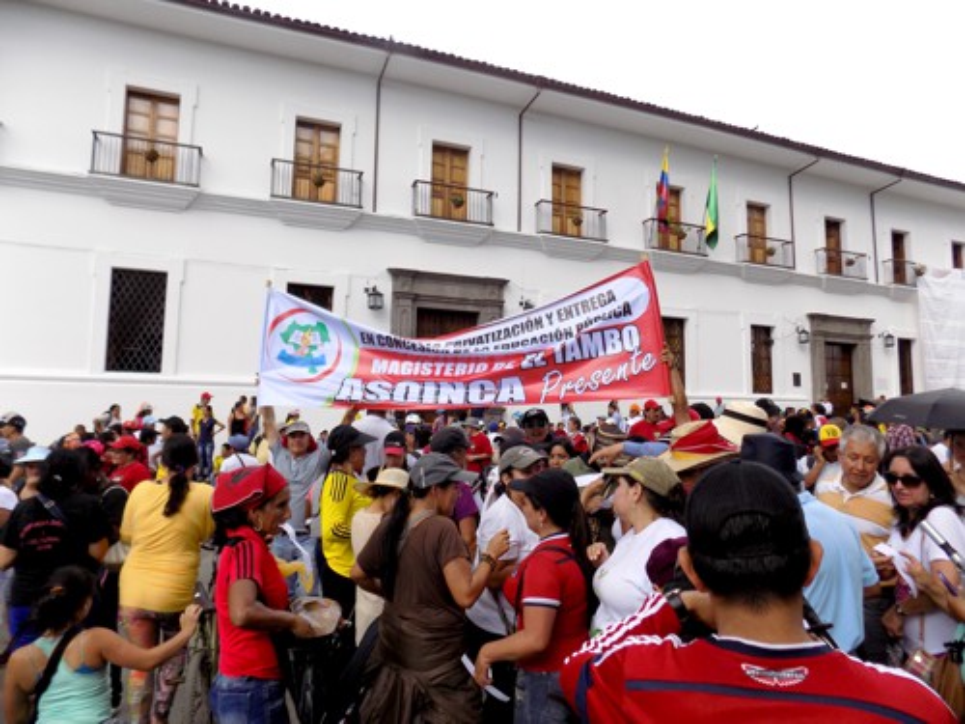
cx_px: 482
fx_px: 641
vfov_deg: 58.9
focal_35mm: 23
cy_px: 362
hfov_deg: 73.9
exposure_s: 1/640
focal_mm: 4
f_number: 3.1
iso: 80
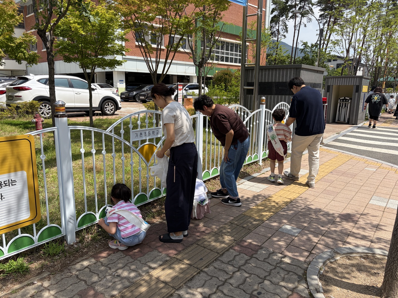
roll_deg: +1.3
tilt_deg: -15.1
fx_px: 299
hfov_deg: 67.3
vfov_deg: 53.1
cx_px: 199
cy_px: 149
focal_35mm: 26
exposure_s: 1/3623
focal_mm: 5.96
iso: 50
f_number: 1.6
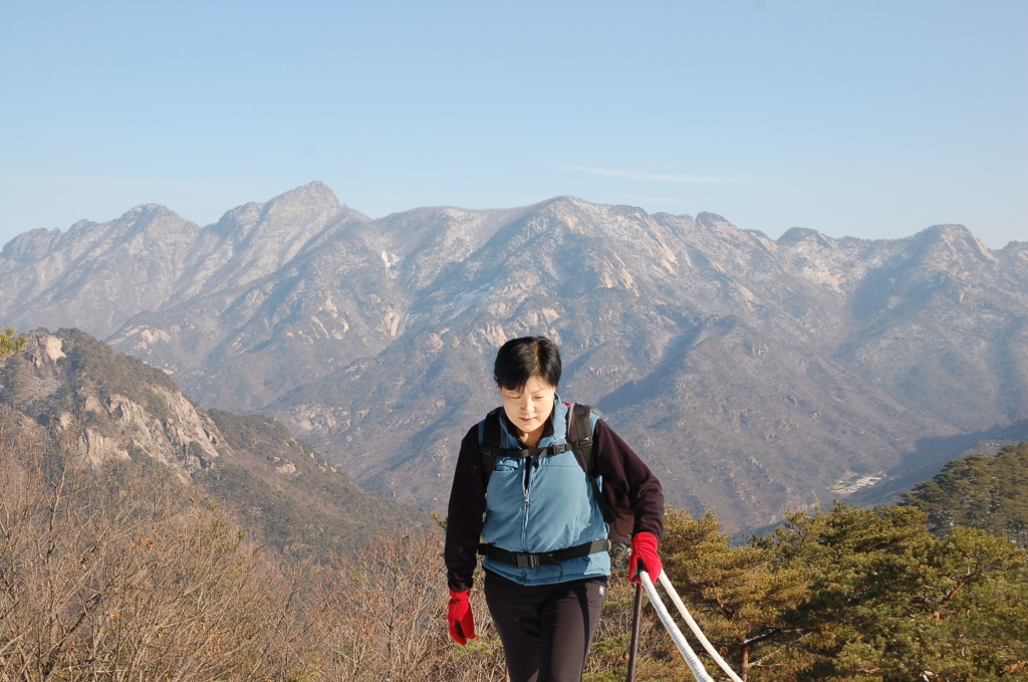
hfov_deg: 41.2
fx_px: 1368
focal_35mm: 48
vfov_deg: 28.0
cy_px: 341
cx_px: 514
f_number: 8
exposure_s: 1/250
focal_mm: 32
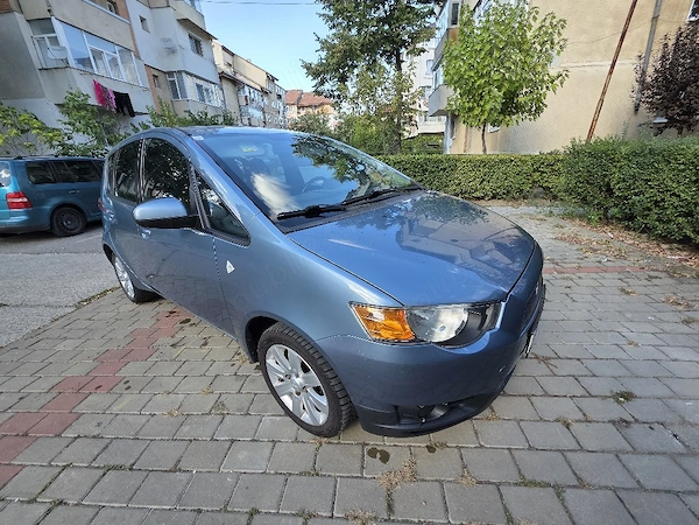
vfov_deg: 89.9
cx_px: 350
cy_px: 262
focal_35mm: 13
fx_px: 263
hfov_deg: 106.2
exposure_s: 1/323
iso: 40
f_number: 1.9
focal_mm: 2.2
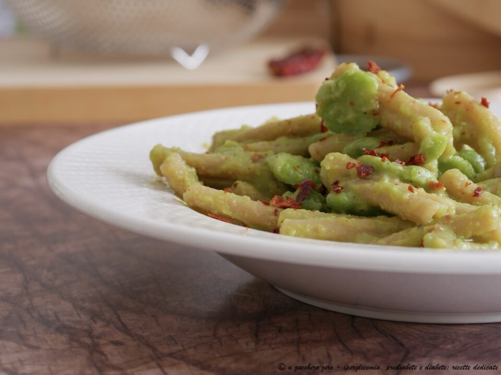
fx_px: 1245
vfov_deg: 17.2
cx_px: 250
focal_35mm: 86
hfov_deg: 22.8
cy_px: 188
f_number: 5.6
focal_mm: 43
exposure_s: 1/6
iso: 200
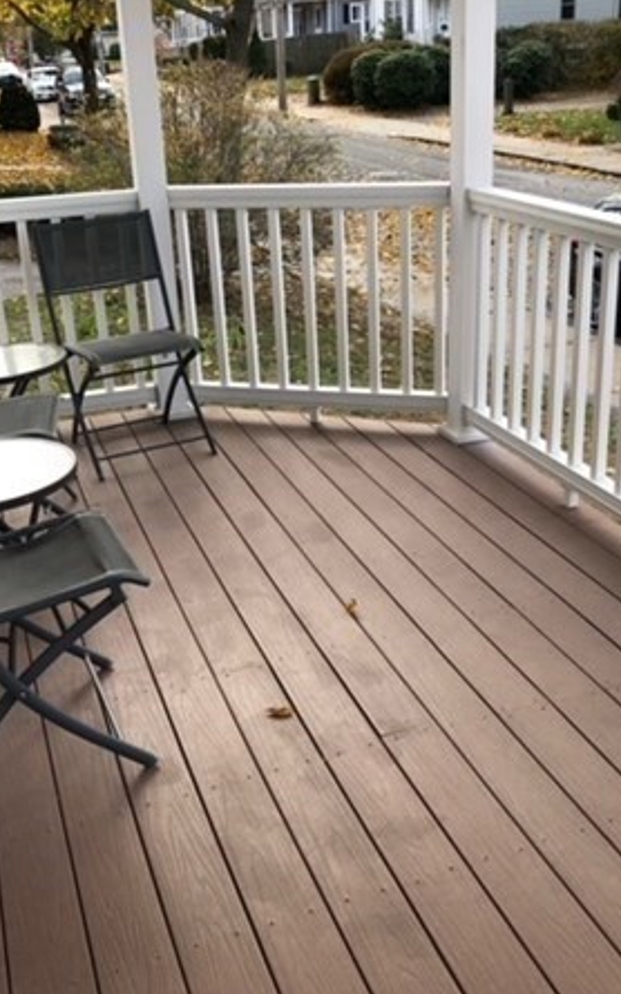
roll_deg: +2.2
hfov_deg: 32.0
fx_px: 1084
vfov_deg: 49.3
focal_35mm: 40
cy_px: 498
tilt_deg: -22.5
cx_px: 306
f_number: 1.8
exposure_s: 1/480
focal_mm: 3.99
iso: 20
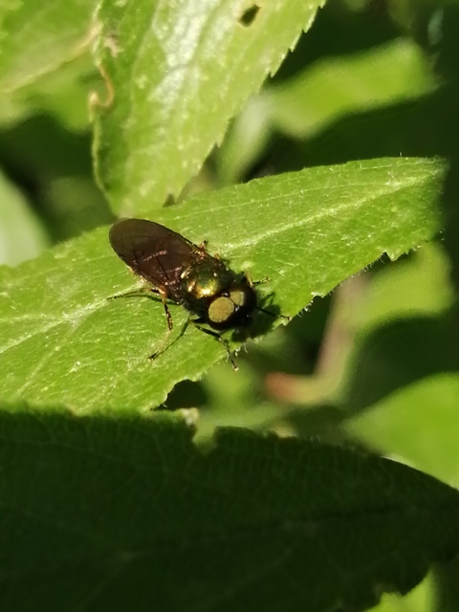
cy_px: 306
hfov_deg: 14.2
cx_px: 230
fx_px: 1839
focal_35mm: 104
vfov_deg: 18.9
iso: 50
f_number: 1.8
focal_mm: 3.46
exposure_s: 1/1059
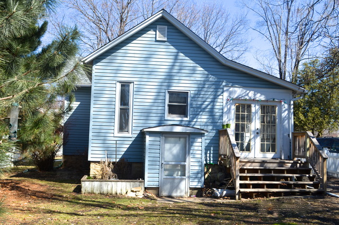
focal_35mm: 39
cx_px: 170
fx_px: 367
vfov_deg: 34.1
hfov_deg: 49.6
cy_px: 112
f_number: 8
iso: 140
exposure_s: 1/250
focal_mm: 26
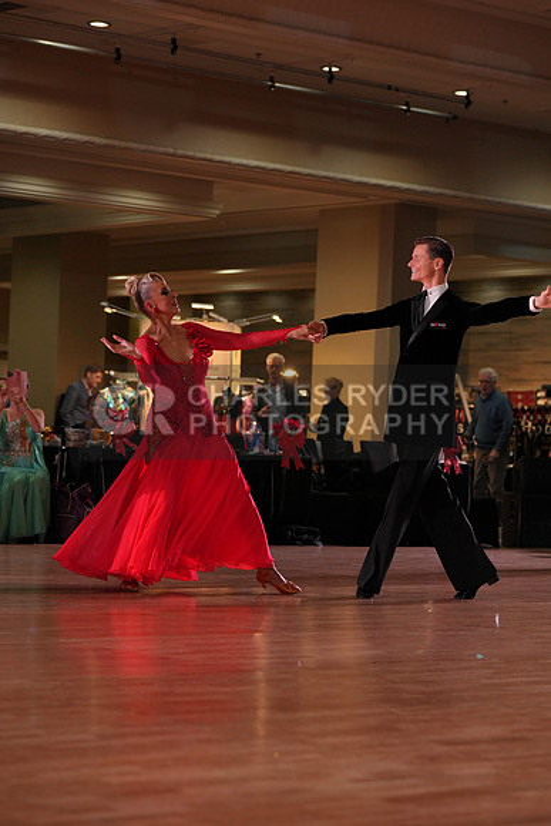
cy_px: 413
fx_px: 2180
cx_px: 276
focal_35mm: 95
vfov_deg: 21.5
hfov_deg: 14.4
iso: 1000
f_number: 4
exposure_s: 1/500
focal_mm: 95
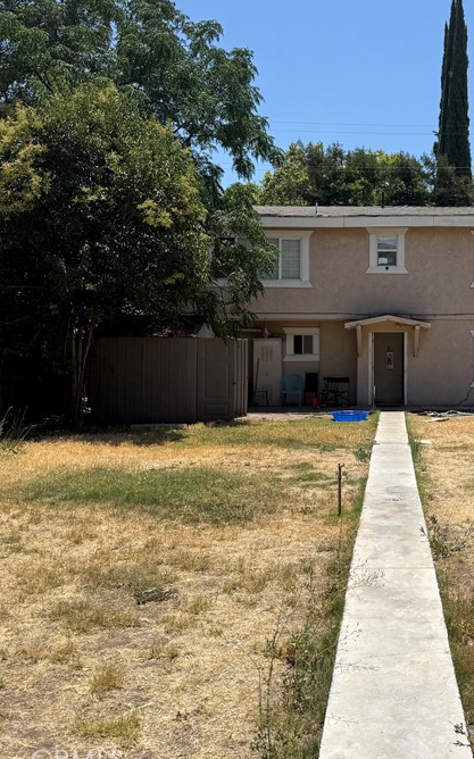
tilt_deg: +1.1
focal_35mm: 39
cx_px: 413
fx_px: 807
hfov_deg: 31.4
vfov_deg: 50.3
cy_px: 340
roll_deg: -0.6
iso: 80
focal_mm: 6.76
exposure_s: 1/4975
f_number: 1.78
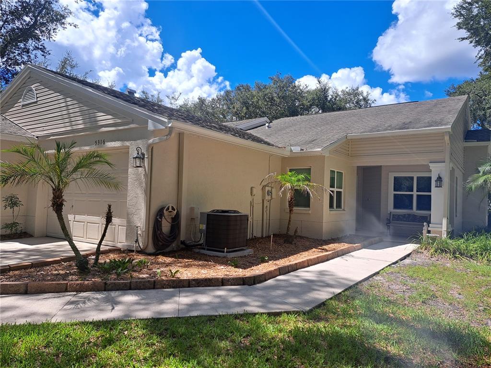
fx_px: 340
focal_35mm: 24
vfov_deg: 56.8
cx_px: 246
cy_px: 184
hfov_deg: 71.6
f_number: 1.8
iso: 50
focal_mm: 5.23
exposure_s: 1/935
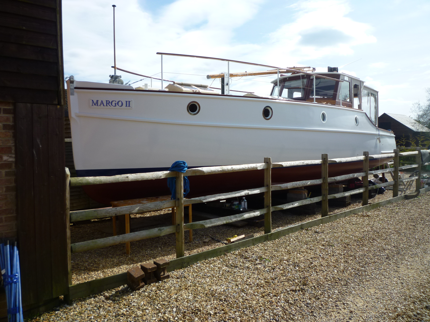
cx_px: 215
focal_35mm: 29
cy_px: 161
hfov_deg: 61.7
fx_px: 360
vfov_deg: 48.2
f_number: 4
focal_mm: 5.2
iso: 80
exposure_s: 1/640
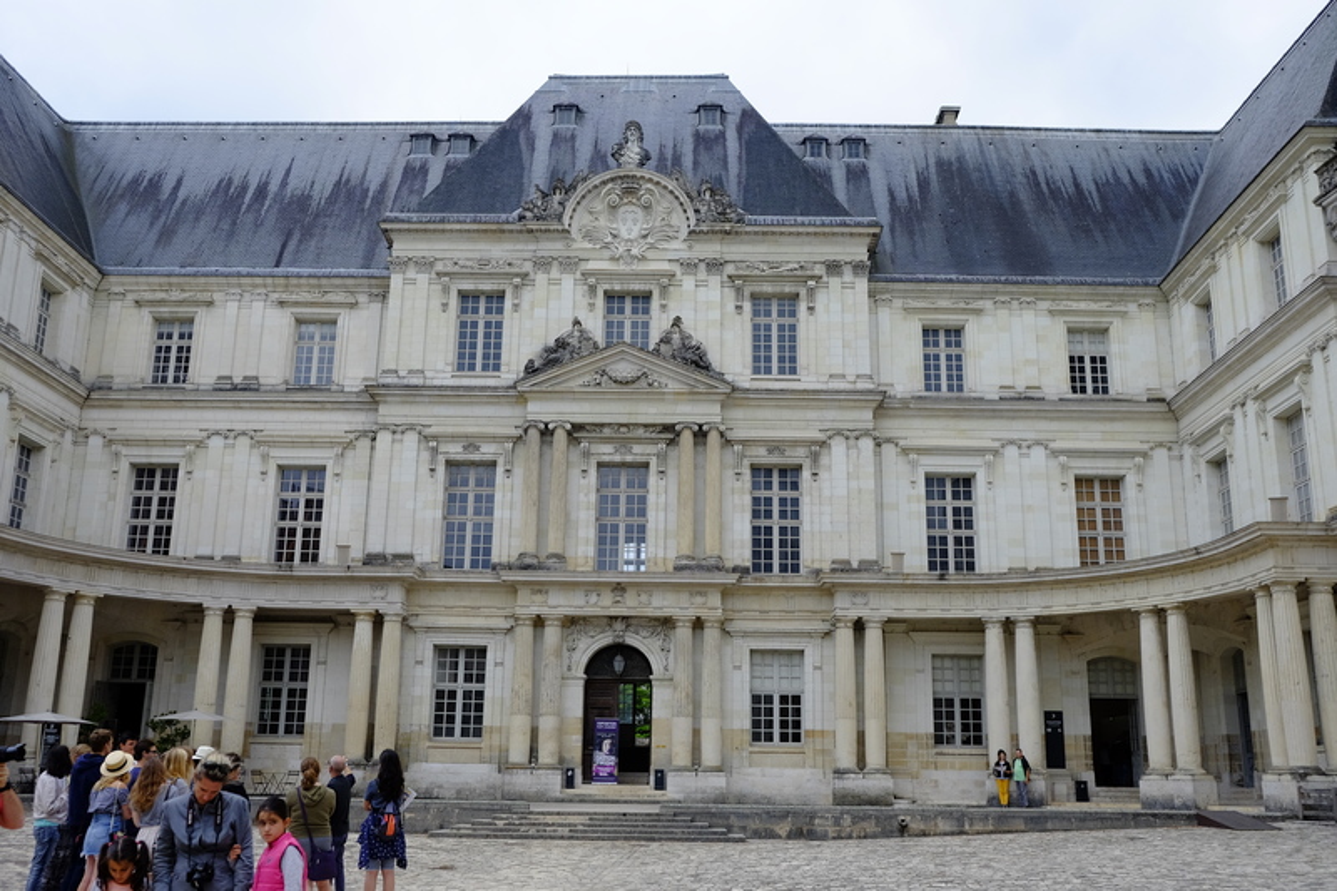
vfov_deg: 37.8
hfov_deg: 54.4
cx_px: 668
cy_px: 446
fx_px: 1300
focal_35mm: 35
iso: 400
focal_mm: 23
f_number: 4
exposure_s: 1/250
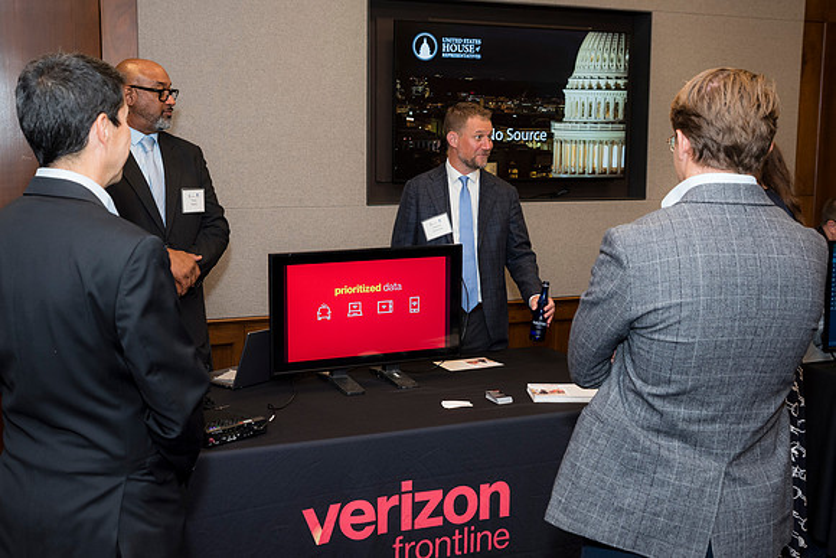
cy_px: 279
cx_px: 418
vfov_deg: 35.1
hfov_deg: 50.7
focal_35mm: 38
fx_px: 883
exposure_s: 1/125
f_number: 5
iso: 800
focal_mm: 38
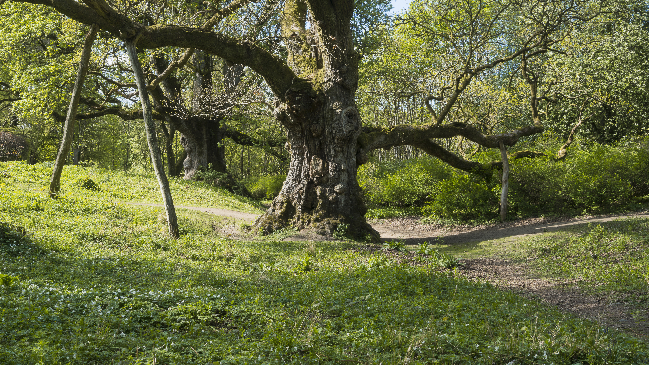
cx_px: 310
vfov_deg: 28.9
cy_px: 128
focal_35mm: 41
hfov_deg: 49.4
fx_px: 706
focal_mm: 33
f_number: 18
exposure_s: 1/13
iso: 100
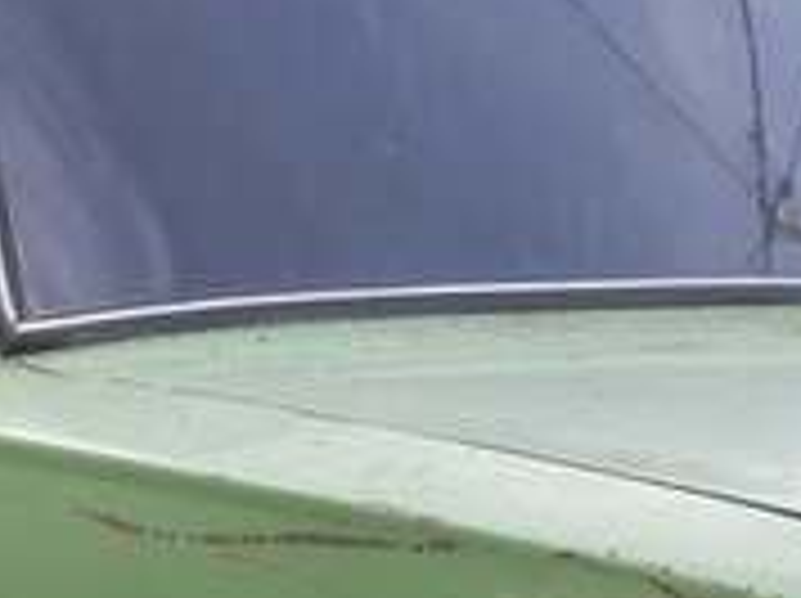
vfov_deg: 13.7
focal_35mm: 104
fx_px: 2403
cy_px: 771
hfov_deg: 16.8
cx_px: -468
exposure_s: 1/414
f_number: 1.9
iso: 40
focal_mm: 3.7
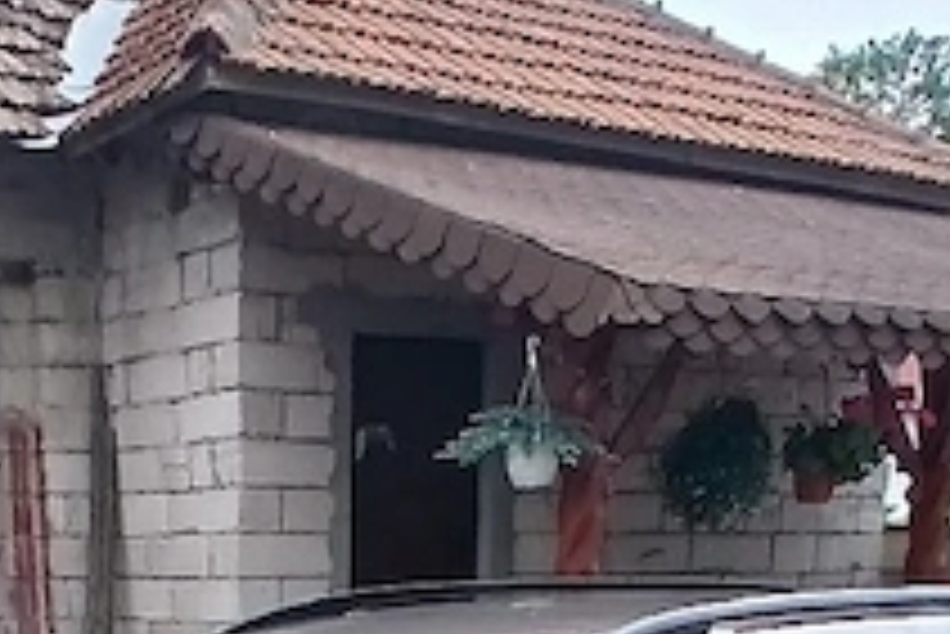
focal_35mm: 67
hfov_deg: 29.6
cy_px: 1120
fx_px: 1769
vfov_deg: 17.0
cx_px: 252
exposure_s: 1/1250
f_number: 2.2
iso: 50
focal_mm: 1.4
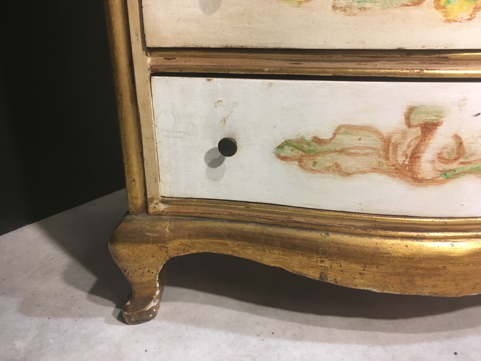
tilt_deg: -20.2
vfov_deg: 48.2
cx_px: 240
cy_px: 180
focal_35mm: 29
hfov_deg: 61.7
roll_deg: -2.6
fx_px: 403
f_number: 2.2
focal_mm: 4.15
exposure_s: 1/33
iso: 200
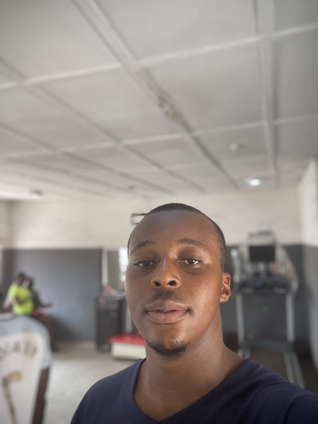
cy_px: 212
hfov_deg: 46.8
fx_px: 367
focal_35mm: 30
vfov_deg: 60.0
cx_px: 159
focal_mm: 2.71
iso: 100
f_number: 2.2
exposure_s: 1/60
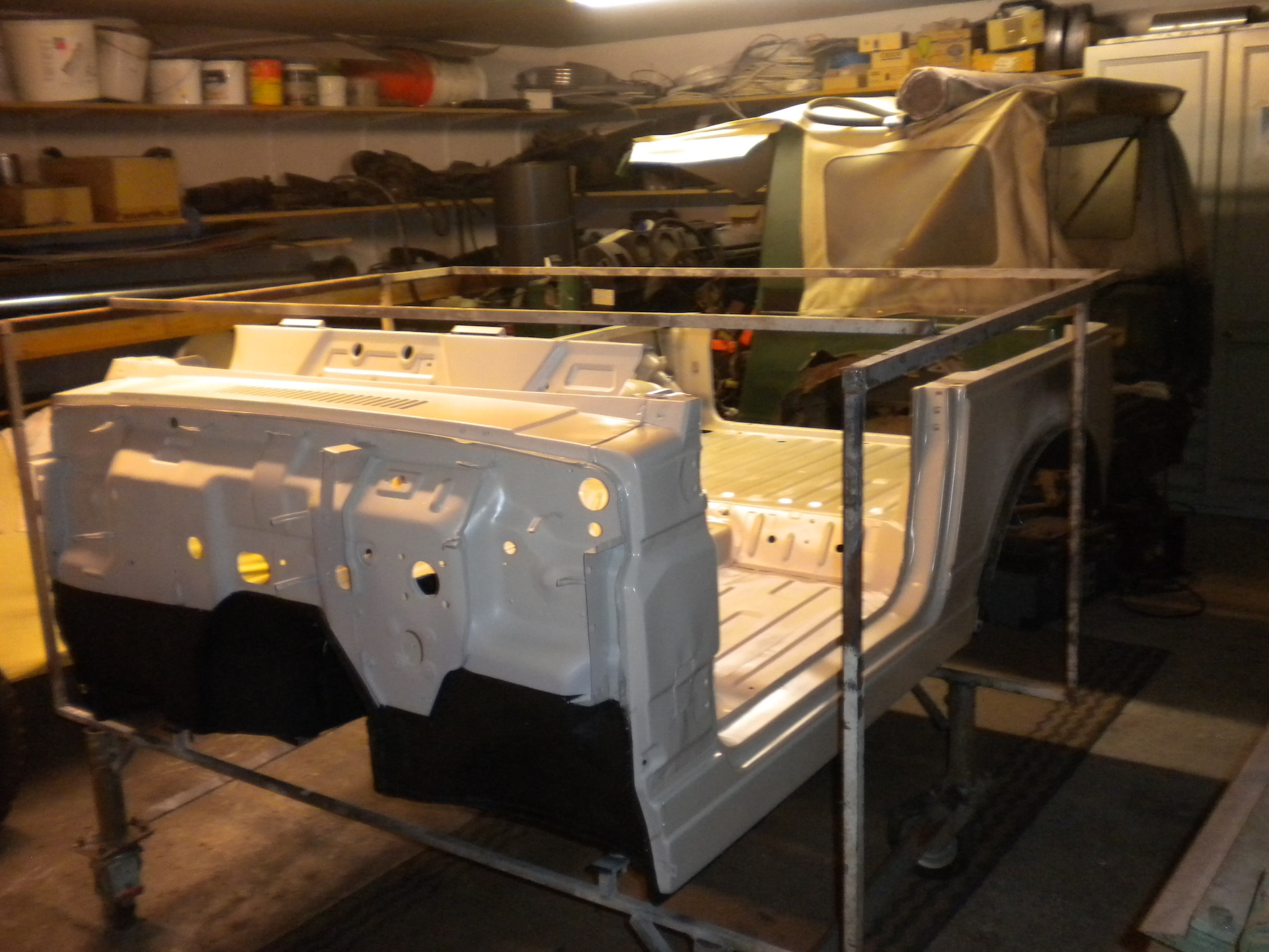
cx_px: 634
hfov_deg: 52.6
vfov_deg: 40.7
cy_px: 476
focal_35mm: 35
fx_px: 1283
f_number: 3.1
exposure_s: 1/30
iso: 400
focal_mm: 6.3
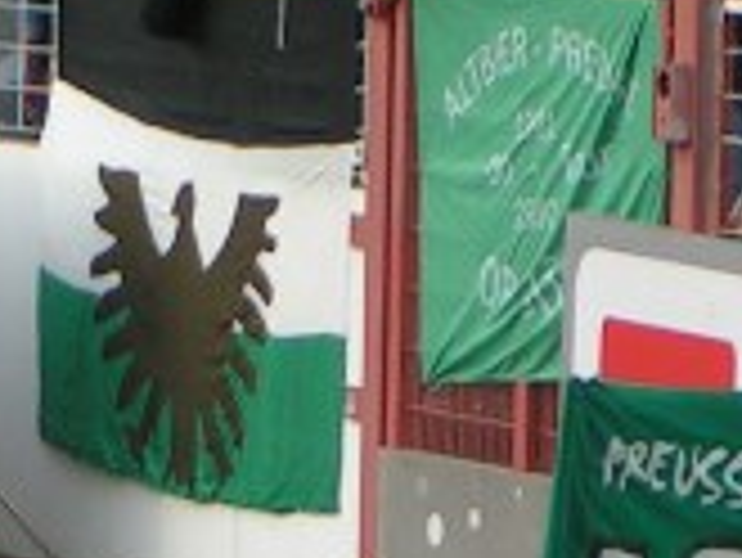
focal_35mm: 636
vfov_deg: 2.3
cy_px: 1287
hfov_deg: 3.1
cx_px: -40
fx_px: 13643
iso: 50
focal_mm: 20
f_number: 3.5
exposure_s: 1/250
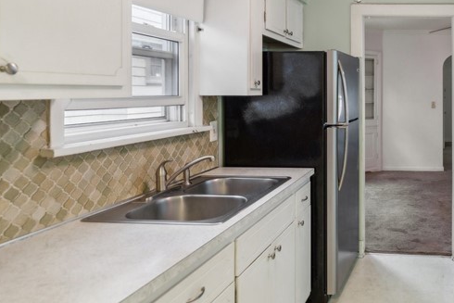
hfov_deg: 51.5
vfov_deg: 40.0
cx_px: 407
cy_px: 89
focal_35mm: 32
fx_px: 408
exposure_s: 1/80
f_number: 2.8
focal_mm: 14.6
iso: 640
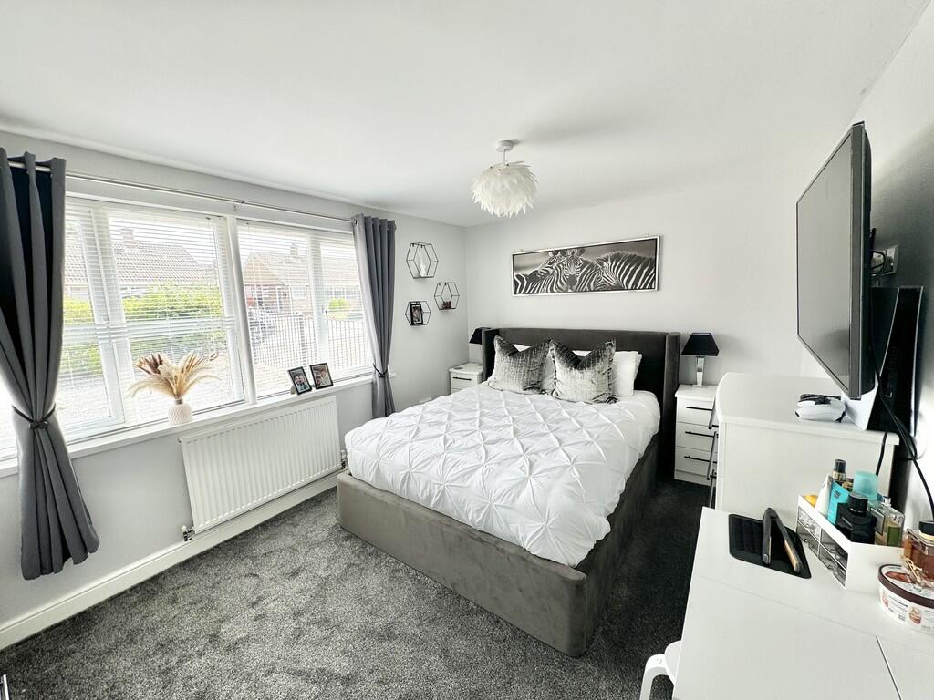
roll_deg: +1.7
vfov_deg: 85.7
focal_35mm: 14
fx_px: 378
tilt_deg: -7.5
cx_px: 467
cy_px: 350
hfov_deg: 102.1
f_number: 2.2
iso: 40
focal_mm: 2.22
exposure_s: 1/129
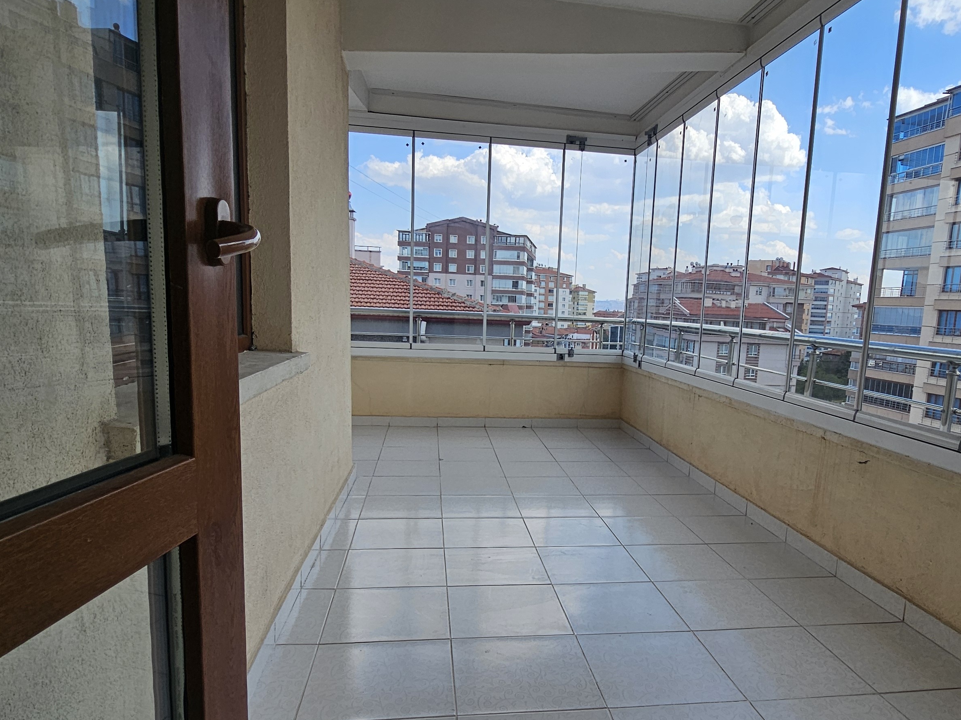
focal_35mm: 22
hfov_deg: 76.0
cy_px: 404
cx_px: 545
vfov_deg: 60.9
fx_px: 611
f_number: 2.2
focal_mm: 2.2
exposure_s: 1/1120
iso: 50
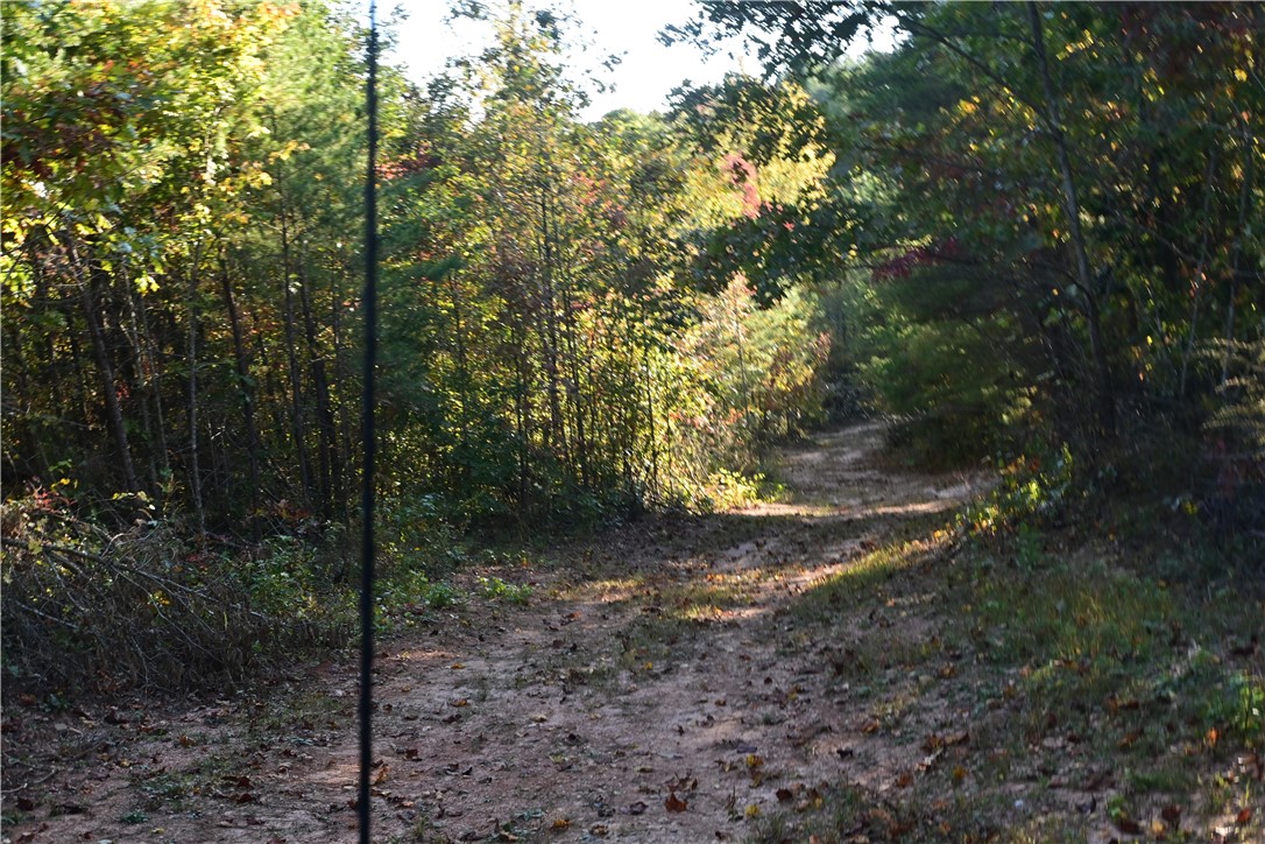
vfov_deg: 28.5
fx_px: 1660
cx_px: 632
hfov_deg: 41.7
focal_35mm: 47
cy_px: 422
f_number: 11
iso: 400
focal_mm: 31.5
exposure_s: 1/60
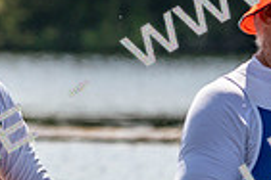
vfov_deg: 1.7
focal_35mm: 822
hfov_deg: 2.5
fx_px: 6187
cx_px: -19
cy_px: 99
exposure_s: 1/1600
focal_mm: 200
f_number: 5.6
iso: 200
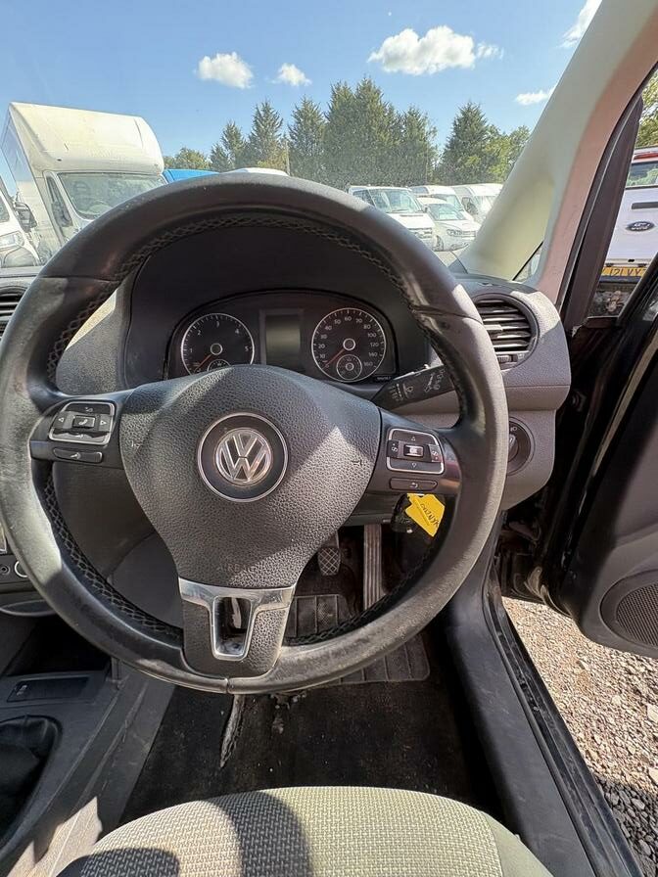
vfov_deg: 102.1
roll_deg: +3.1
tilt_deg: -33.7
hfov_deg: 85.7
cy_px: 438
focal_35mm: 14
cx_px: 329
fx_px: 355
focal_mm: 2.22
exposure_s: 1/139
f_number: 2.2
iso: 80
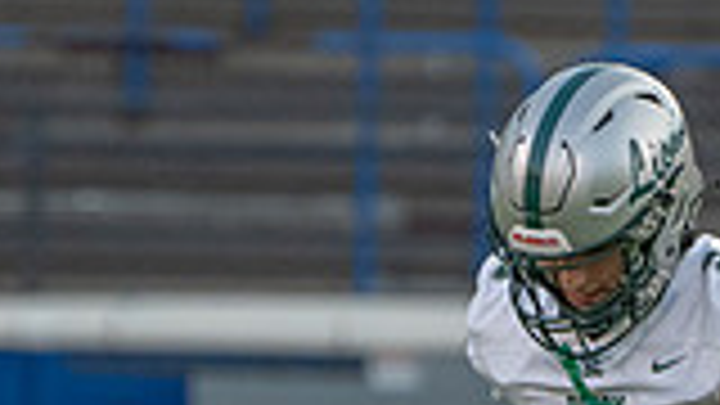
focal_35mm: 1845
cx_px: 645
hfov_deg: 1.2
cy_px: 736
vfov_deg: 0.7
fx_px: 35224
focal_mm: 339
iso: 2000
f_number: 5.6
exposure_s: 1/1000
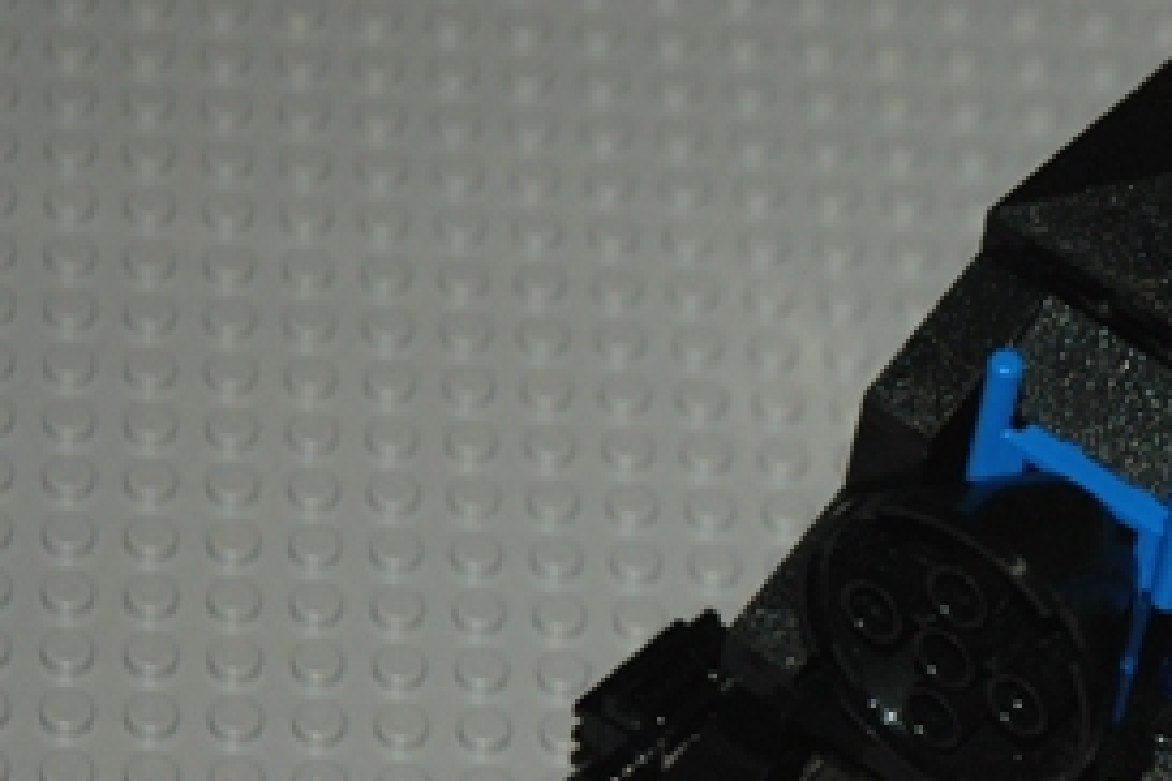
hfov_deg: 8.6
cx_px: 1580
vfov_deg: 5.8
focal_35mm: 236
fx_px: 7683
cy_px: 534
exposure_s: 1/60
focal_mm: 56
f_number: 4.5
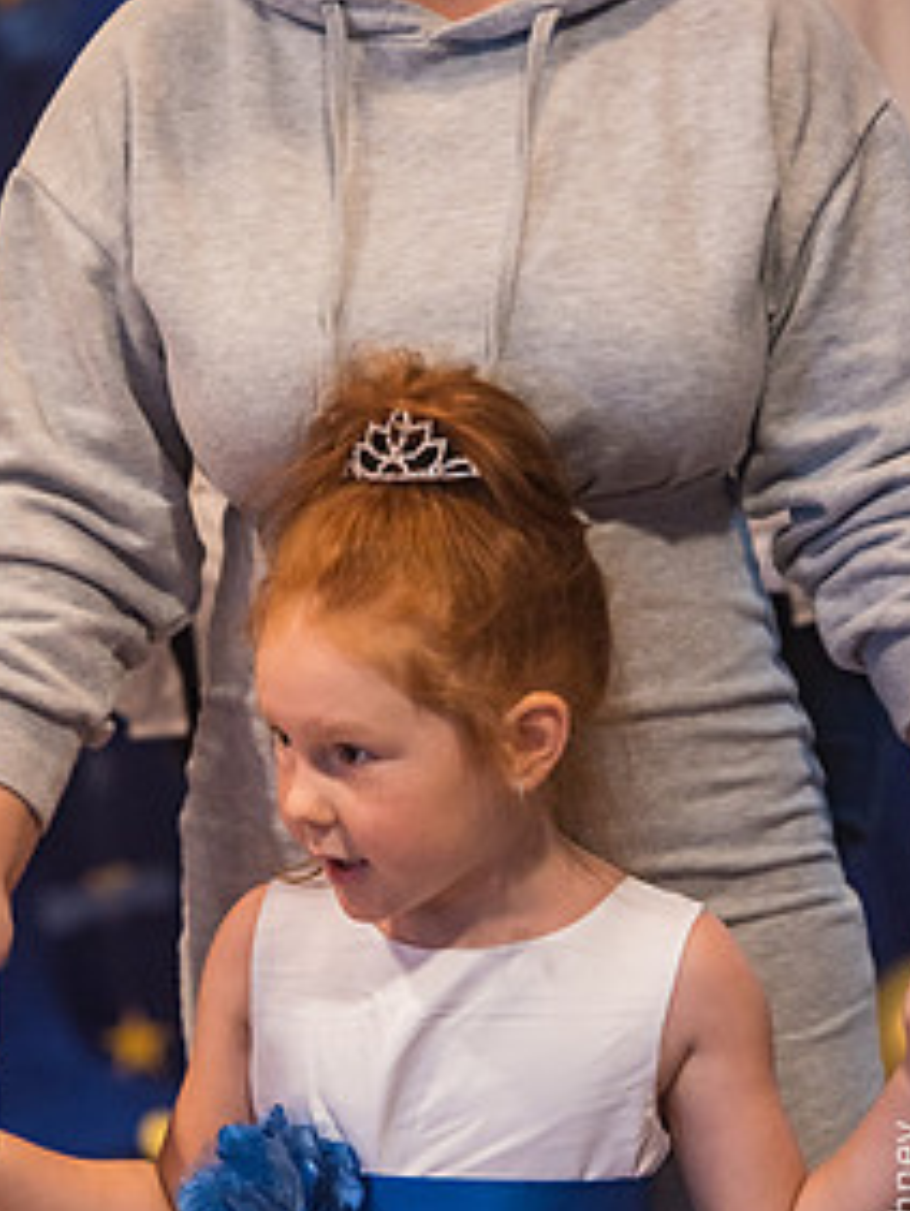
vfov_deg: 9.6
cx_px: 309
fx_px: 7245
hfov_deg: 7.2
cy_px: 584
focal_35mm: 207
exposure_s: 1/160
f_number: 3.5
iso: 3200
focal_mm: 135
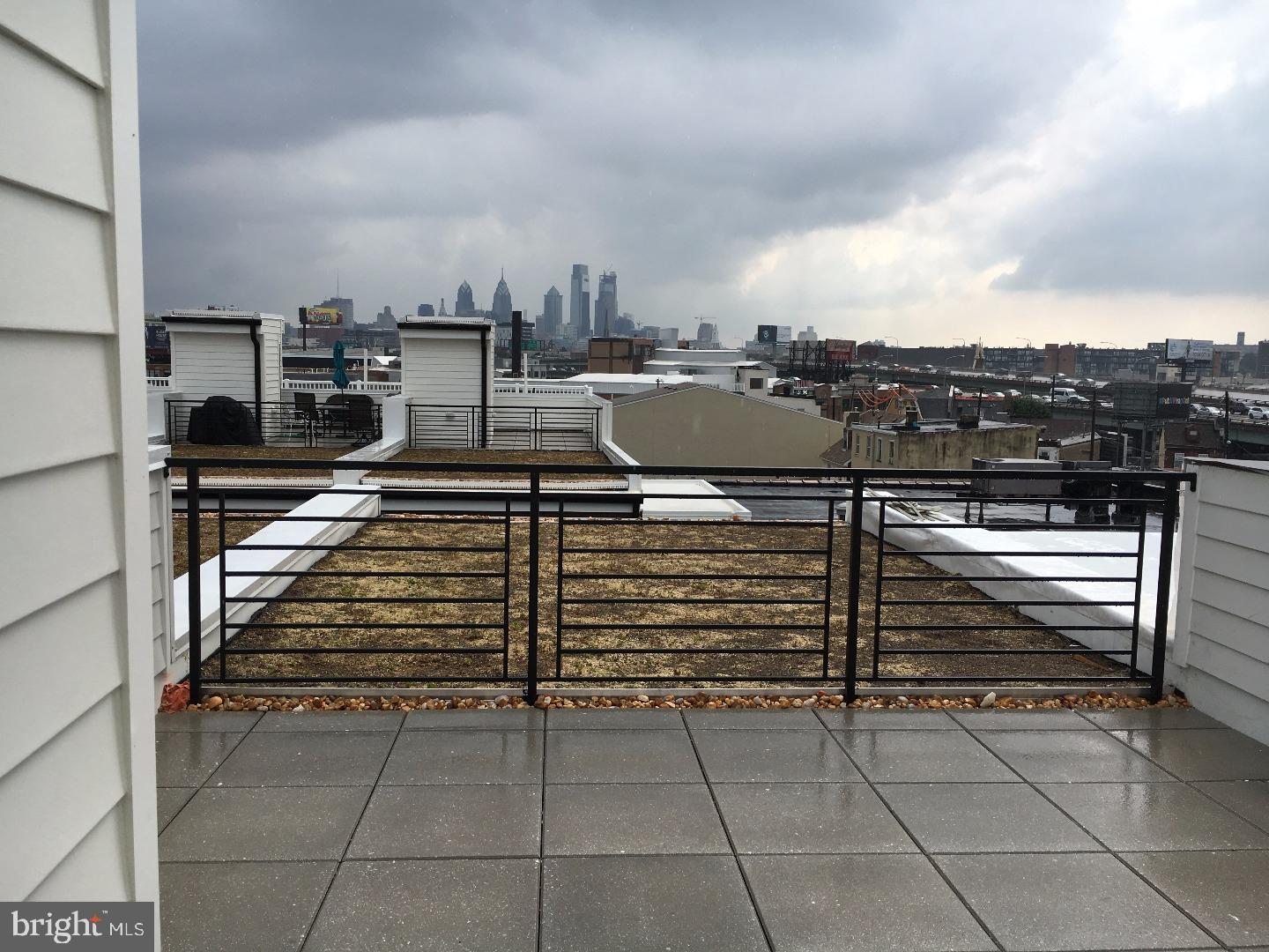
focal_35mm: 29
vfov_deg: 48.2
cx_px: 634
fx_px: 1063
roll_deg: -1.1
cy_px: 476
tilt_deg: -5.1
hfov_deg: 61.7
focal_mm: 4.15
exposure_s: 1/1166
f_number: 2.2
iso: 25
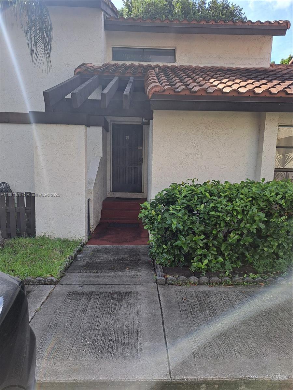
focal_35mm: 24
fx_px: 271
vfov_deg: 71.6
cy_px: 195
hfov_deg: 56.8
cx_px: 146
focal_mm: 5.23
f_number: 1.8
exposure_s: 1/380
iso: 50
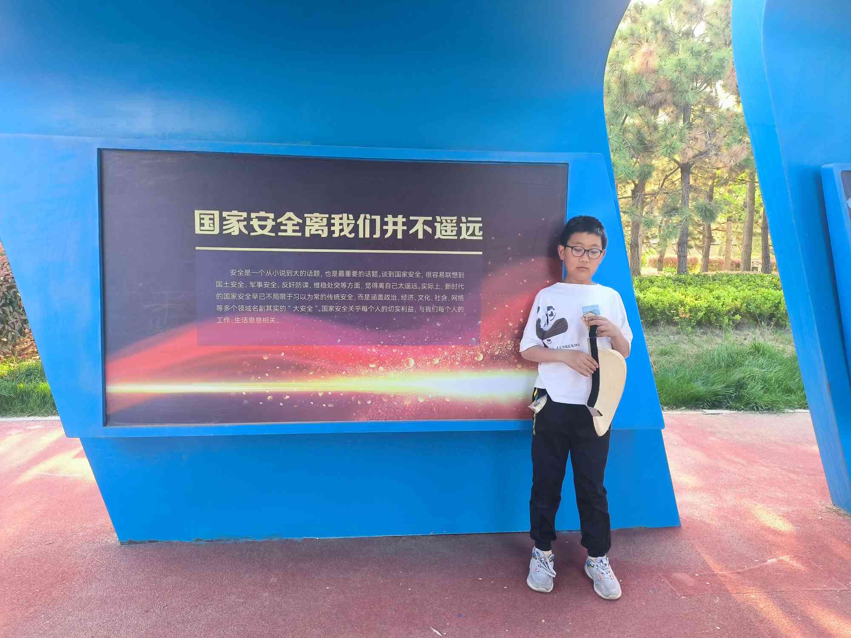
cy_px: 319
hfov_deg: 69.4
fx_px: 615
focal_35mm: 25
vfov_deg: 54.9
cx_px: 426
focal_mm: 4.71
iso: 211
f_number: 1.79
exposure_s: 1/100
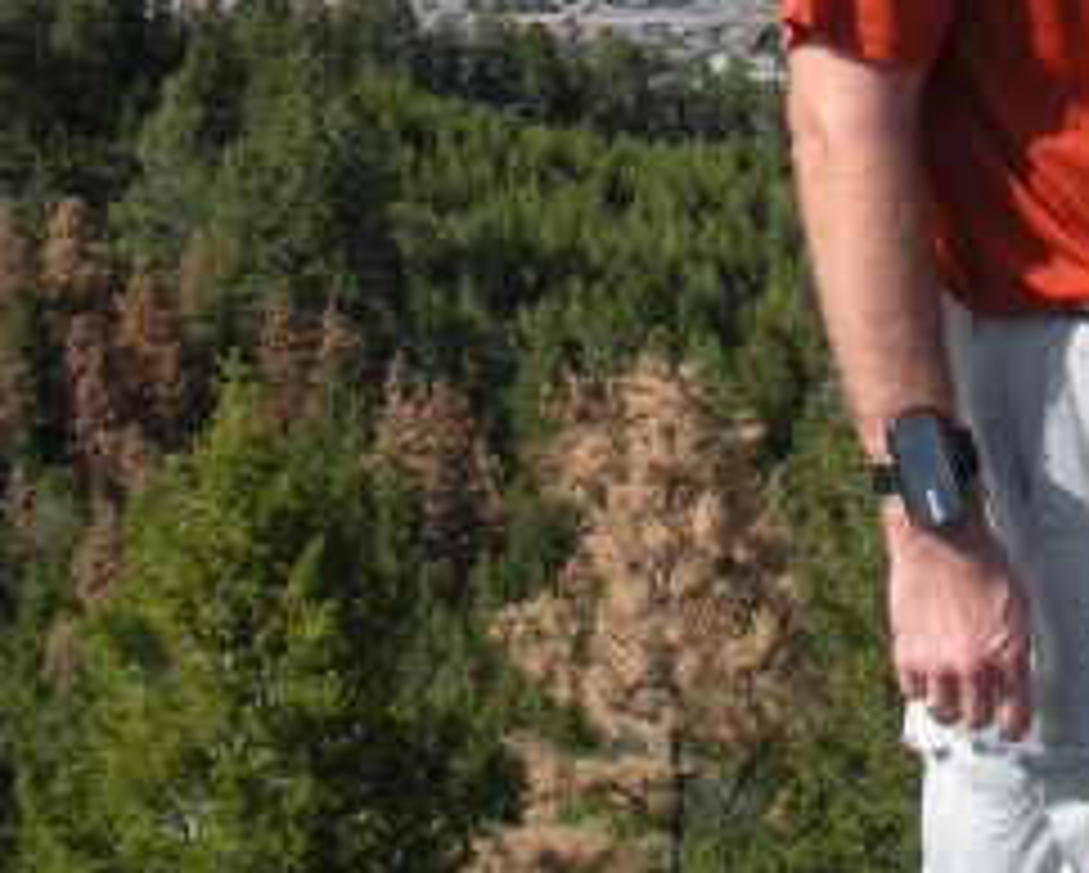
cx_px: 1260
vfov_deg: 12.6
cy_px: -464
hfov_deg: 16.0
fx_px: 3742
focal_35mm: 116
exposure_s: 1/750
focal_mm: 6.3
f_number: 3.5
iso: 64
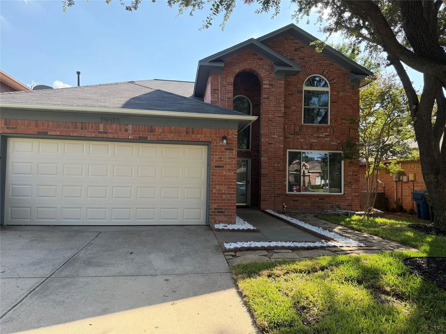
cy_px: 167
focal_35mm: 24
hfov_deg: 71.6
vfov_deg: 56.8
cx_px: 223
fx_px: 309
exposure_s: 1/1156
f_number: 1.78
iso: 100
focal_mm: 6.76
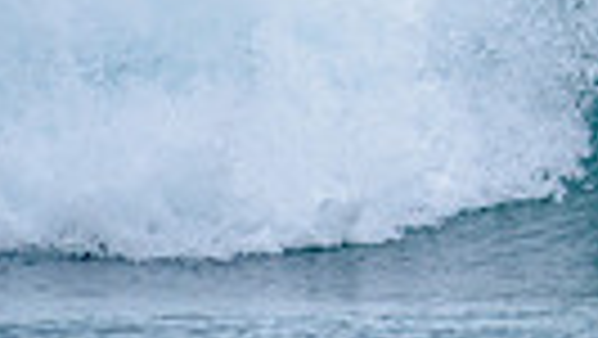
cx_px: 1070
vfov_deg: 0.5
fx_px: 36302
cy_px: -47
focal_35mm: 2288
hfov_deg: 0.9
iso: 360
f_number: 5.6
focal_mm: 500
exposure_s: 1/2000
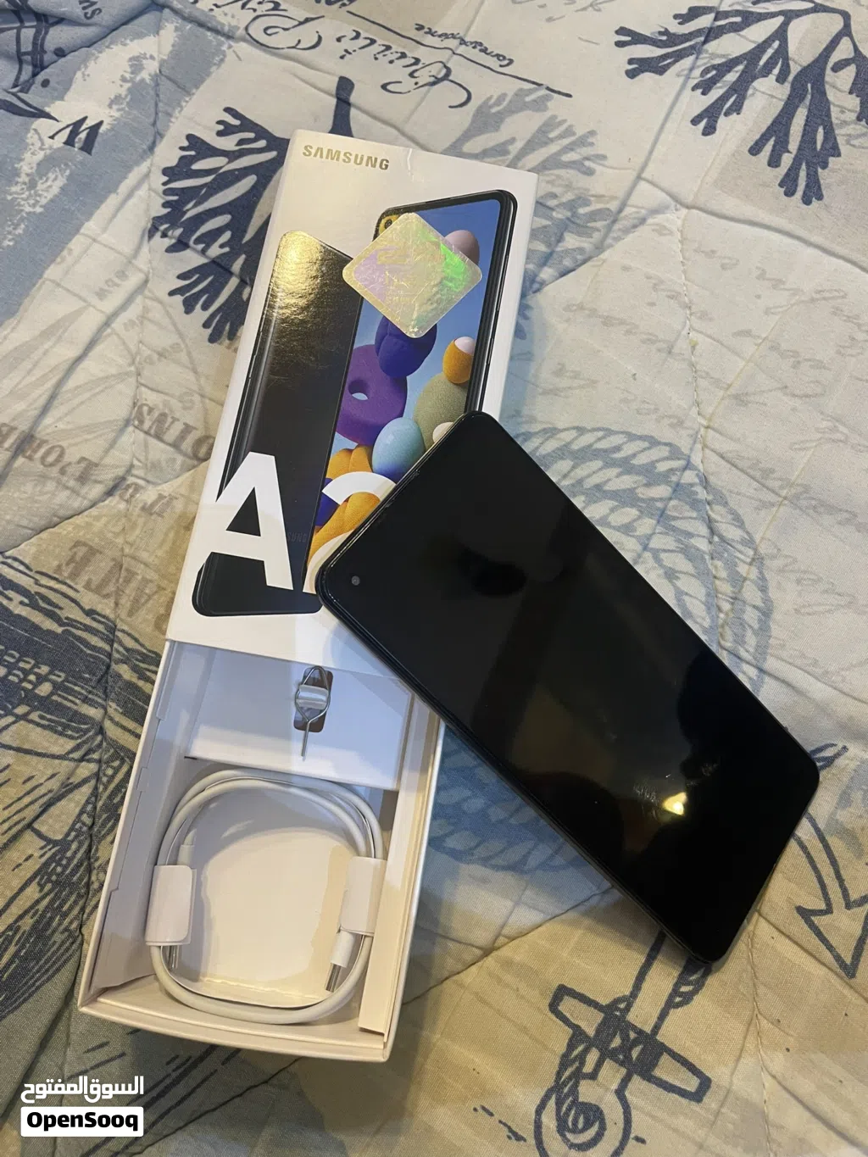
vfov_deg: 67.3
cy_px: 578
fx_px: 869
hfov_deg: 53.1
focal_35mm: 26
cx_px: 434
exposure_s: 1/60
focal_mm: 4.2
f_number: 1.6
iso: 160
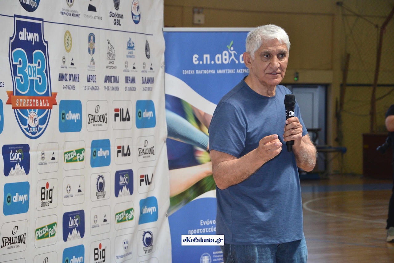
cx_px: 197
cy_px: 132
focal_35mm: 135
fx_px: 1477
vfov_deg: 10.2
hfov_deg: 15.2
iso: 800
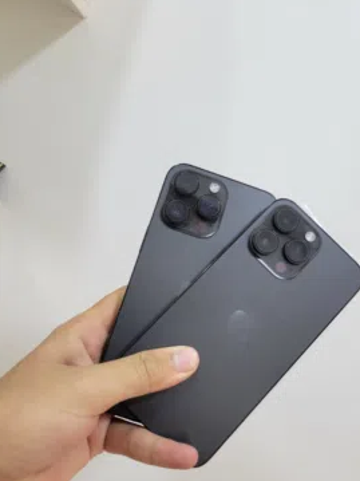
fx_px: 402
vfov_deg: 61.6
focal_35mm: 29
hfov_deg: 48.2
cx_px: 187
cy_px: 264
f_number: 1.8
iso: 160
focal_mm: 5.4
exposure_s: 1/120
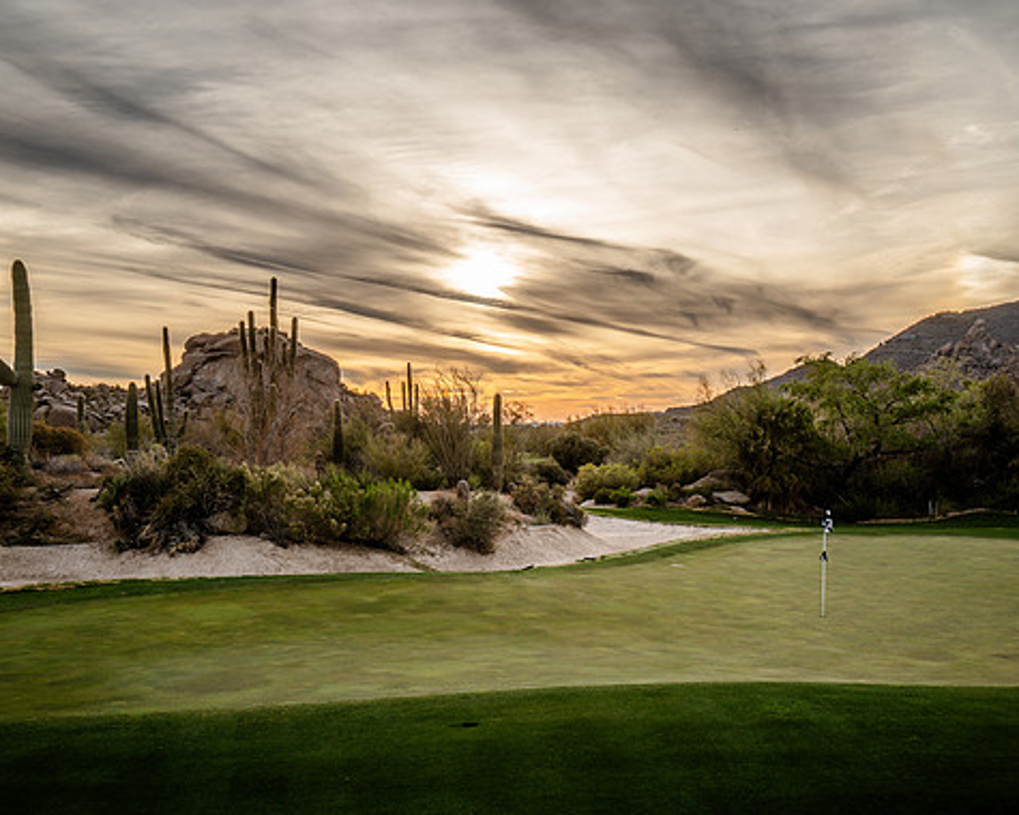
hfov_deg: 46.8
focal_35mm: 39
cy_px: 411
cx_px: 515
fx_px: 1176
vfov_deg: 38.2
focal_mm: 34
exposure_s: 1/125
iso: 100
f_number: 8
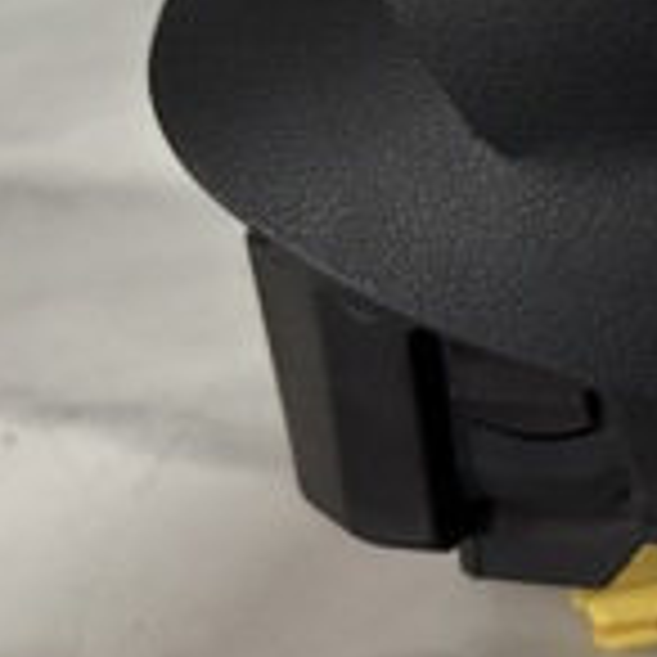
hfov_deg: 15.7
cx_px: 1026
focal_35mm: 101
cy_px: 22
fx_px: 2169
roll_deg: +1.4
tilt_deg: -36.8
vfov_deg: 16.9
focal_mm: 5.96
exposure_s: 1/60
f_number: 1.6
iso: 500
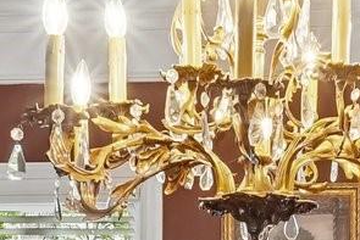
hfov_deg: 19.5
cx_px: 253
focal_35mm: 104
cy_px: 417
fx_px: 1040
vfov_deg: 12.2
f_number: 8
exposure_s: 1/6
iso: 400
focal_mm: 10
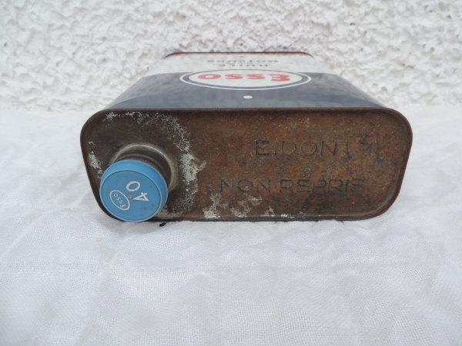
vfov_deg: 56.8
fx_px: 320
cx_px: 231
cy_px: 173
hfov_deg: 71.6
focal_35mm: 24
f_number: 3
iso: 80
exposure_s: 1/160
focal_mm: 4.3
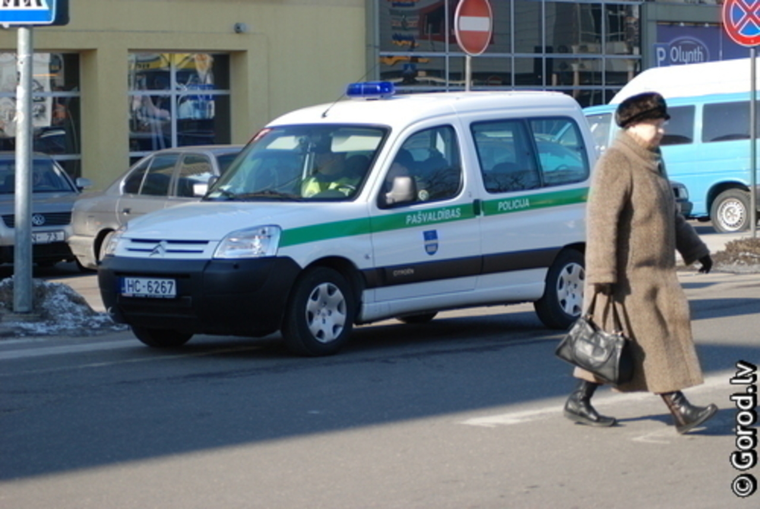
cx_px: 380
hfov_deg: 18.2
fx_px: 2379
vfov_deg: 12.2
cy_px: 254
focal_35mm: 112
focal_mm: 75
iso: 250
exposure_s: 1/1000
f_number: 4.2
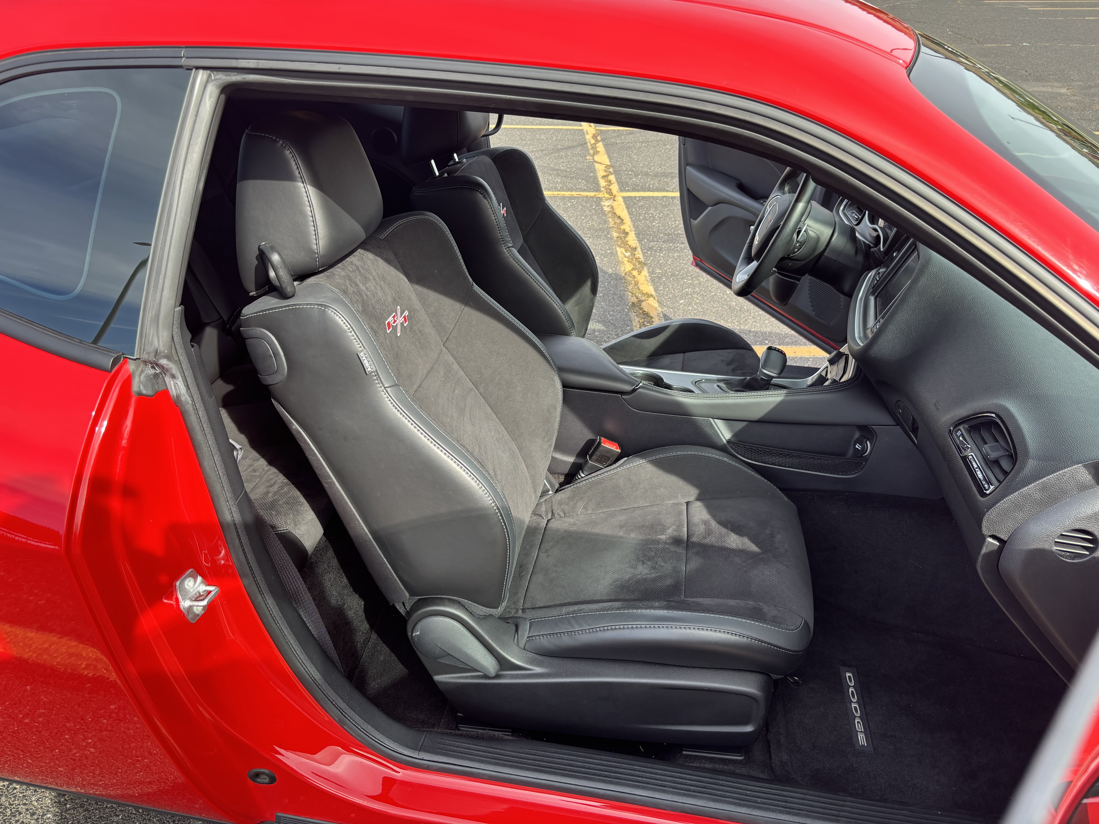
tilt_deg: -28.0
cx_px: 550
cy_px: 412
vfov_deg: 53.1
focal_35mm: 26
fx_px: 825
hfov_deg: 67.3
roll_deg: -0.1
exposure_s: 1/355
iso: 50
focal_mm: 5.96
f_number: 1.6
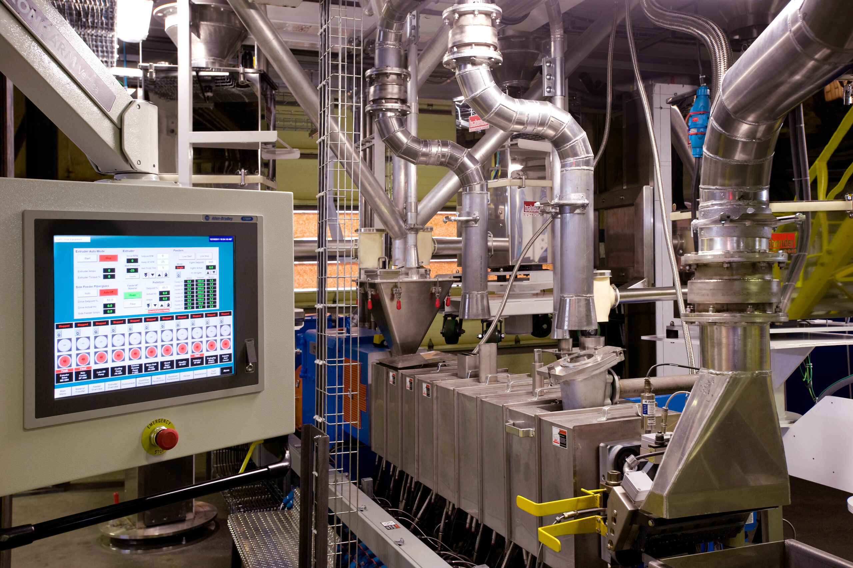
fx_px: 829
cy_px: 284
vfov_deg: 37.8
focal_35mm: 35
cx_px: 426
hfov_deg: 54.5
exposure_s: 1/10
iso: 250
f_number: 8
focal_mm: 35
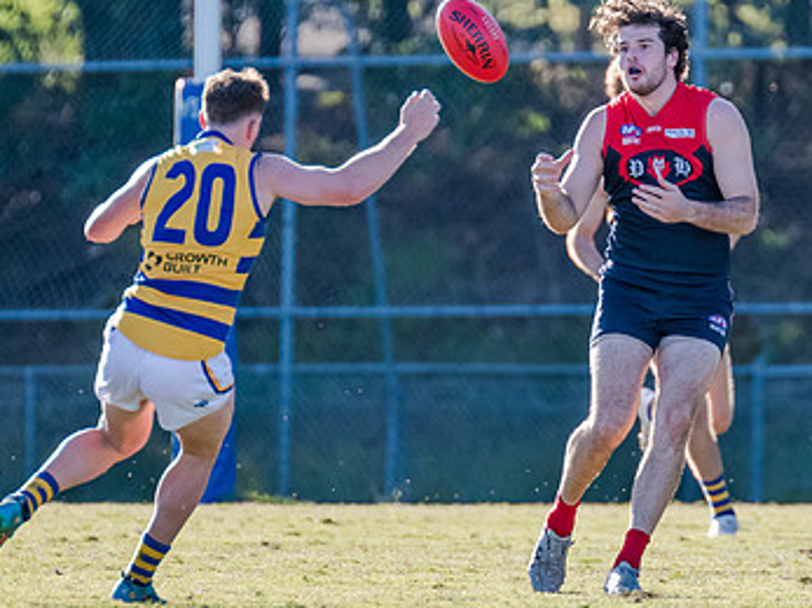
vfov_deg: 1.4
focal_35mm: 1076
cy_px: 81
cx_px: 690
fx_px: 25231
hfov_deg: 1.8
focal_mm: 420
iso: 1000
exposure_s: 1/2000
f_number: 4.5
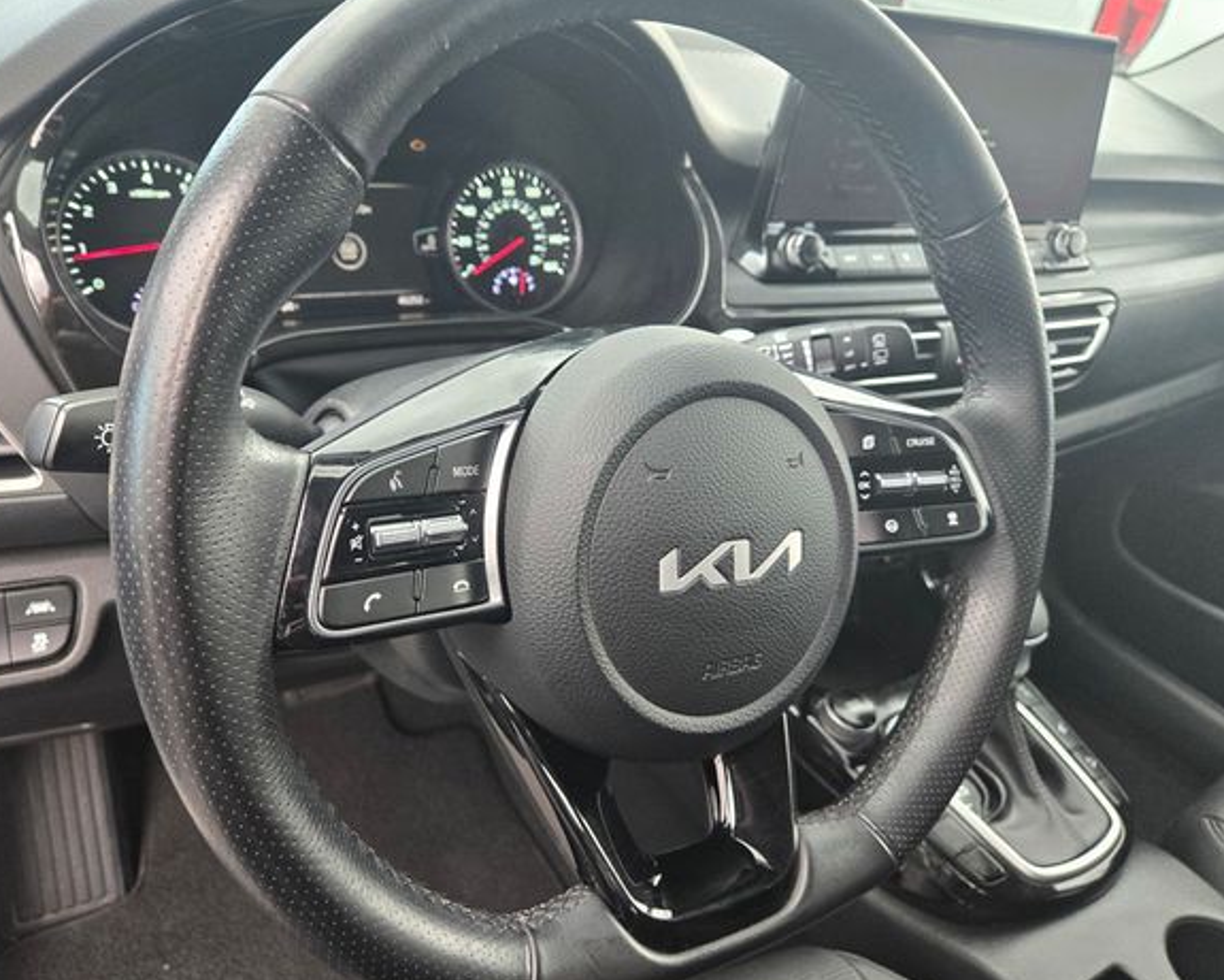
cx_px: 549
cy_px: 496
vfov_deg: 56.8
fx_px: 906
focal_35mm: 25
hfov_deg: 67.9
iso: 160
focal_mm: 5.4
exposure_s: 1/180
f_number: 1.8
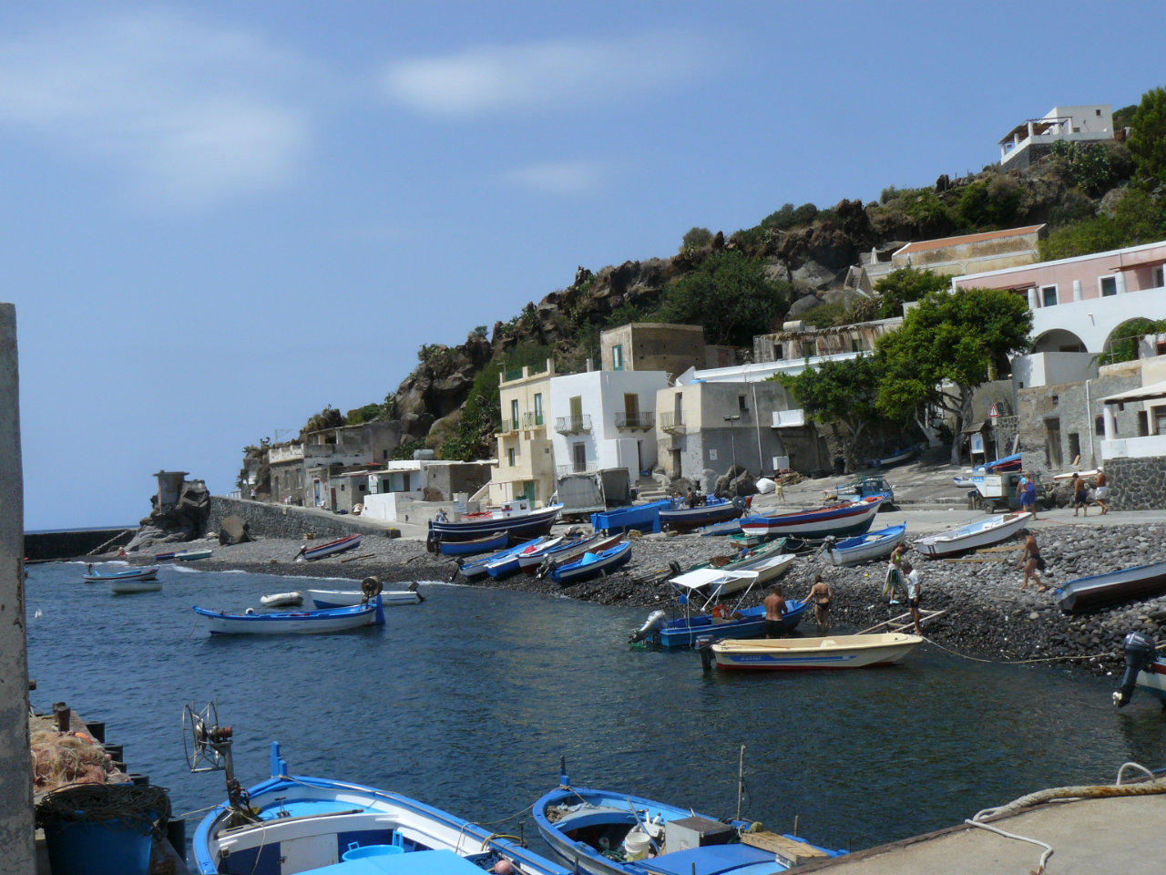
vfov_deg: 39.7
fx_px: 1213
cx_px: 583
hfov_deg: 51.4
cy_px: 438
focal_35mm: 36
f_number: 7.1
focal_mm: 6
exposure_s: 1/400
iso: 100
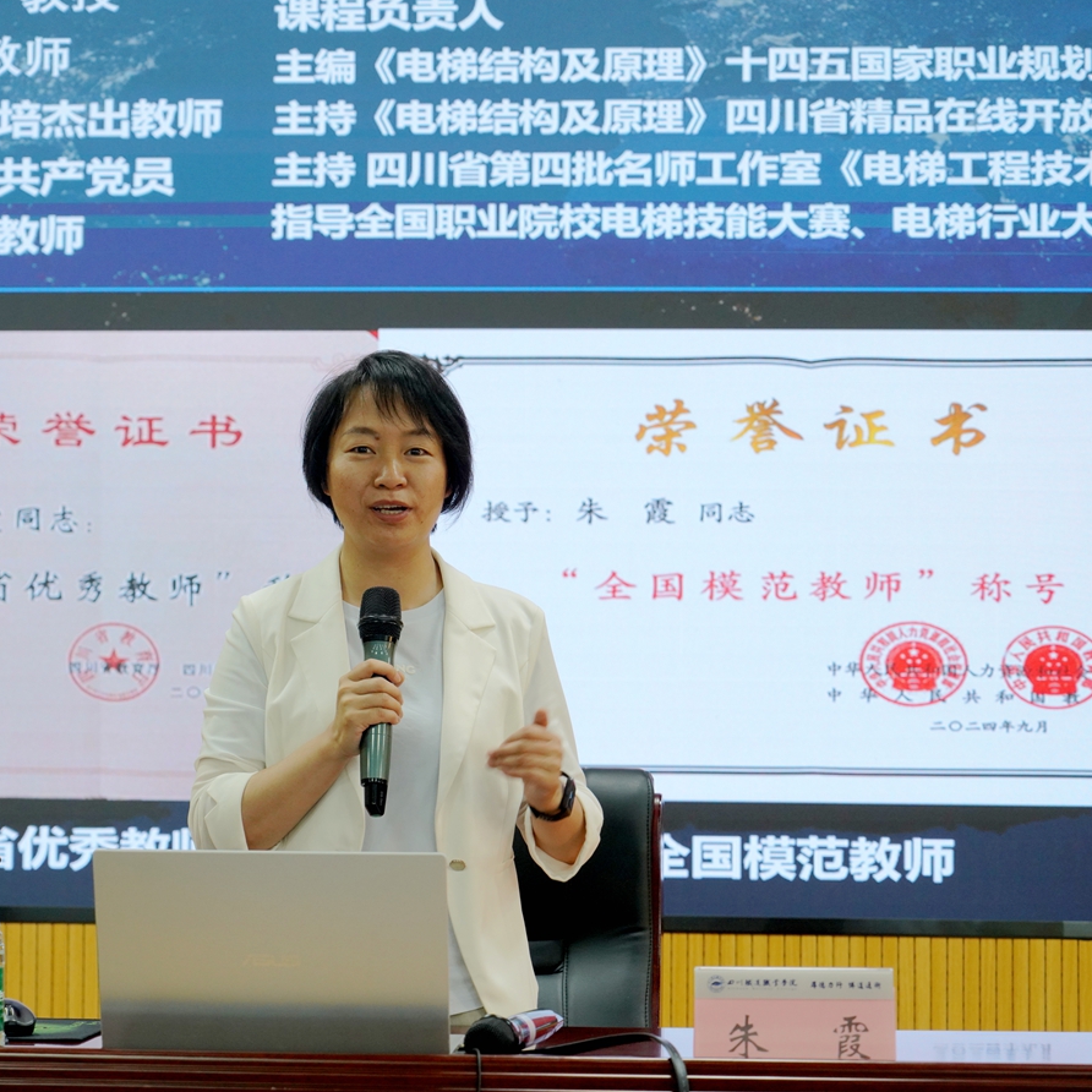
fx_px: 3212
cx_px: 410
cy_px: 542
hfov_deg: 19.3
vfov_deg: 19.3
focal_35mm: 90
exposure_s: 1/125
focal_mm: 70
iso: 1600
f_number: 5.6
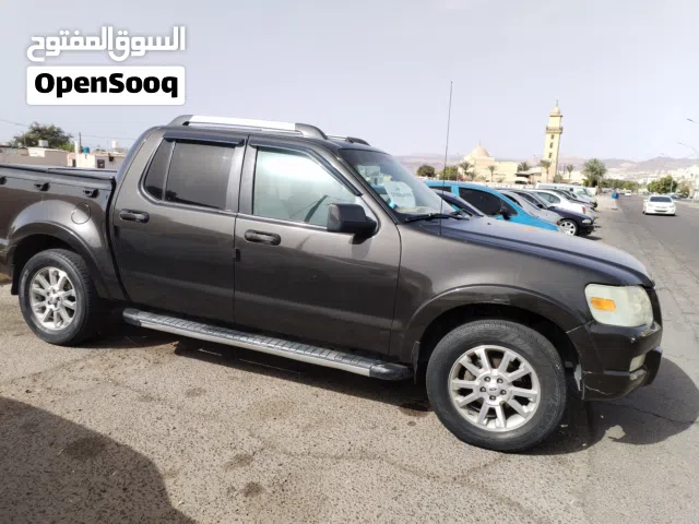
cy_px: 262
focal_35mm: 29
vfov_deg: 48.2
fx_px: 586
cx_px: 350
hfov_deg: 61.7
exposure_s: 1/1307
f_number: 1.8
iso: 108
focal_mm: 4.75
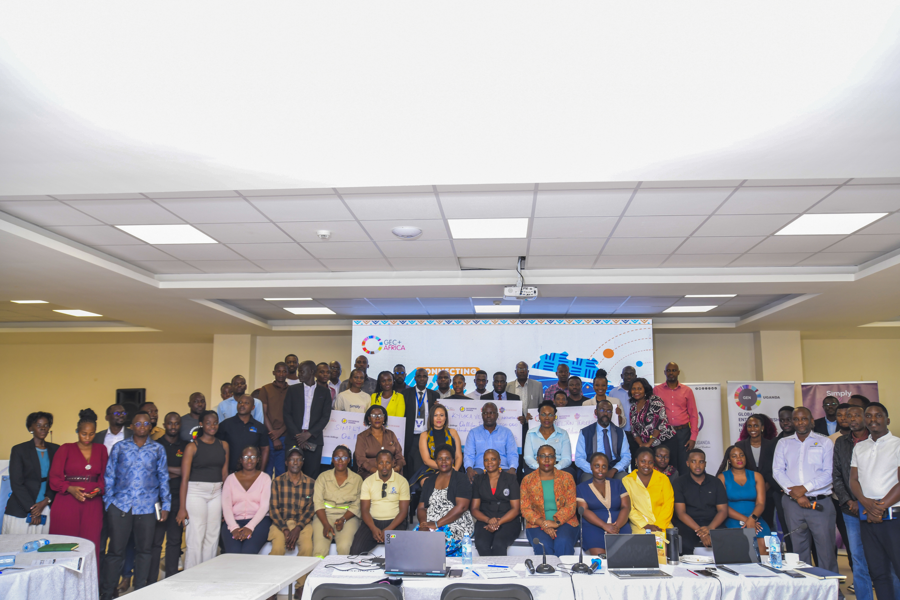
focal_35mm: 28
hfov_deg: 65.5
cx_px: 450
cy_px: 300
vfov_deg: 46.4
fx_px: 700
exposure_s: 1/200
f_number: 4
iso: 400
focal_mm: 28
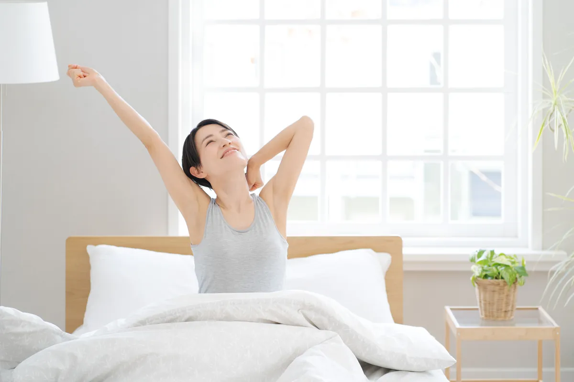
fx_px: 1355
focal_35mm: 85
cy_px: 191
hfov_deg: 23.9
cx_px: 287
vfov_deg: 16.1
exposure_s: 1/320
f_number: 3.2
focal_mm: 85
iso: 320
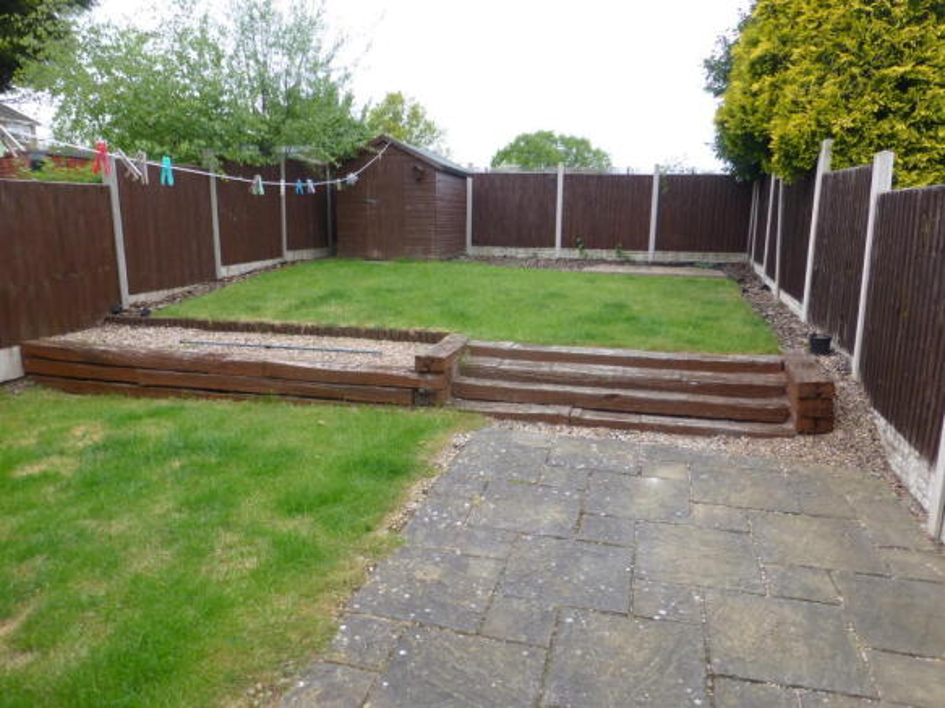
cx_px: 472
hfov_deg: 71.6
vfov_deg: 56.8
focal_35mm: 24
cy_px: 354
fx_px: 655
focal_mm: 4.3
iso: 100
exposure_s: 1/200
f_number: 3.3
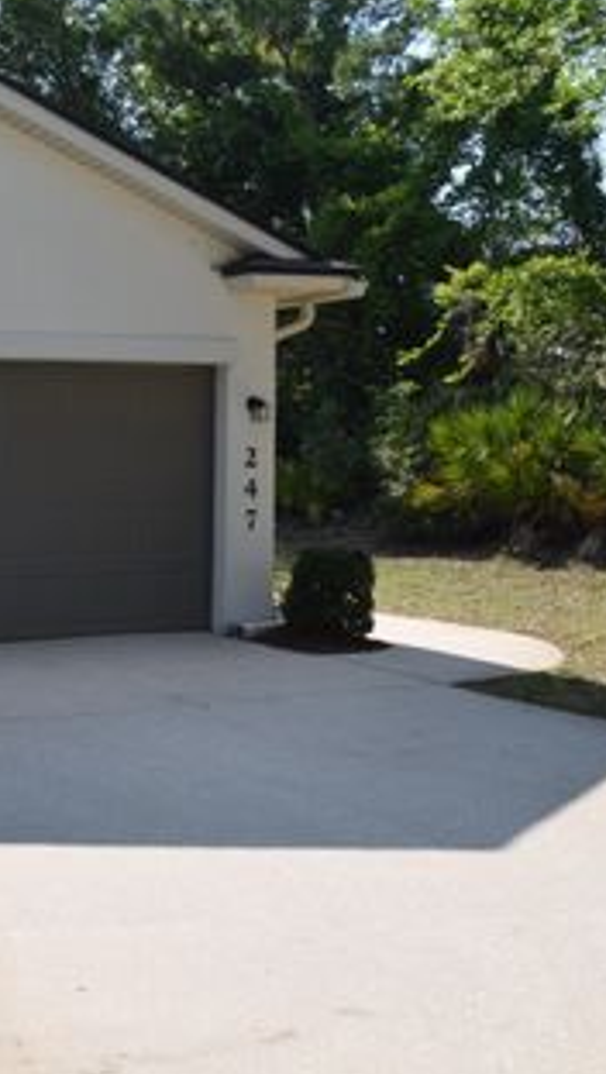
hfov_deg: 20.8
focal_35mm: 53
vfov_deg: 39.2
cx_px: -169
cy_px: 518
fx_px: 1506
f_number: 9
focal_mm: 21
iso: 100
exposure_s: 1/200
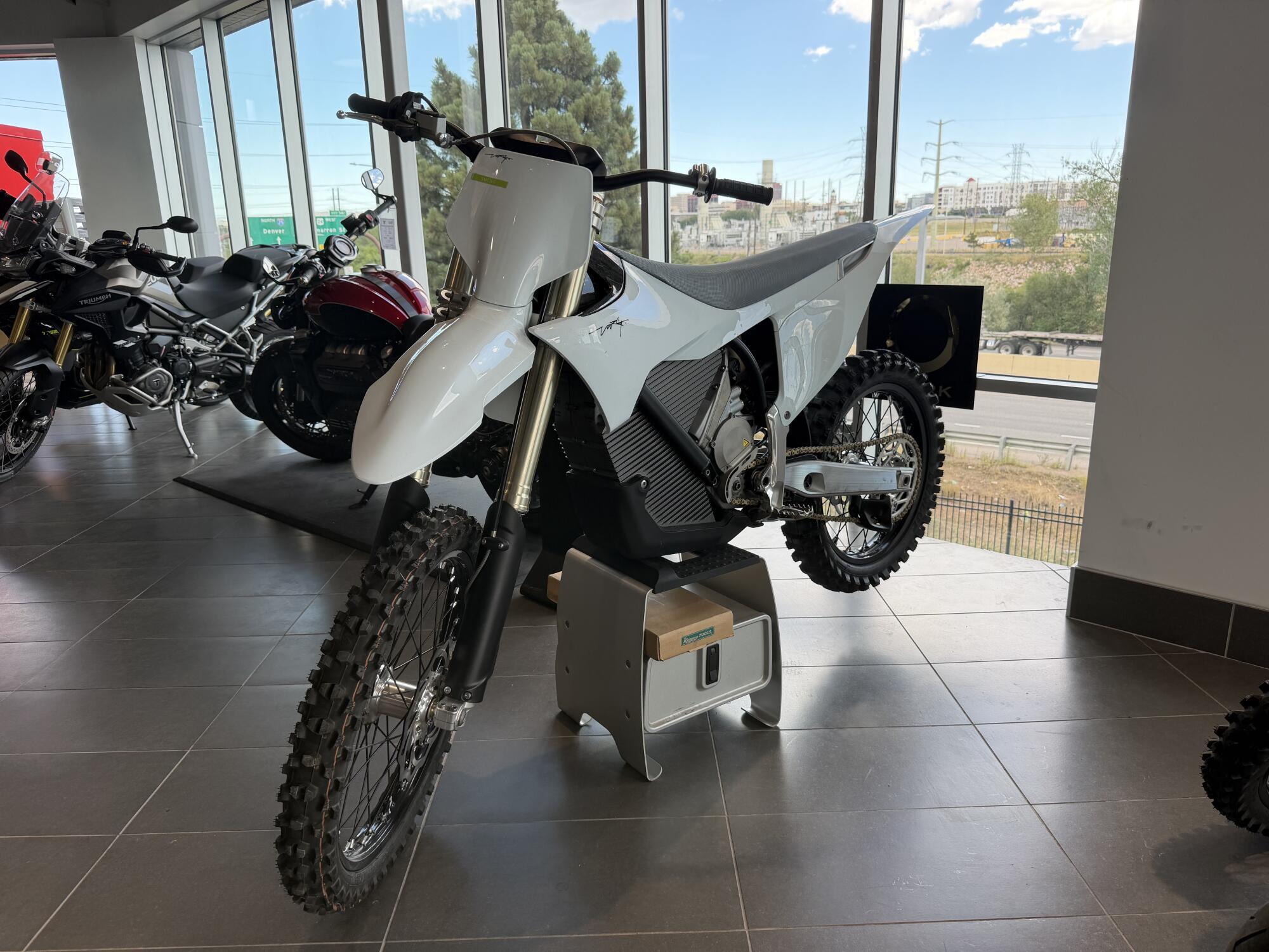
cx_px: 634
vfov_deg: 56.8
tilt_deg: -15.3
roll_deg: +2.4
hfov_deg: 71.6
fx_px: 880
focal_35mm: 24
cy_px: 476
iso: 64
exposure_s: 1/283
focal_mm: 6.76
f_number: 1.78
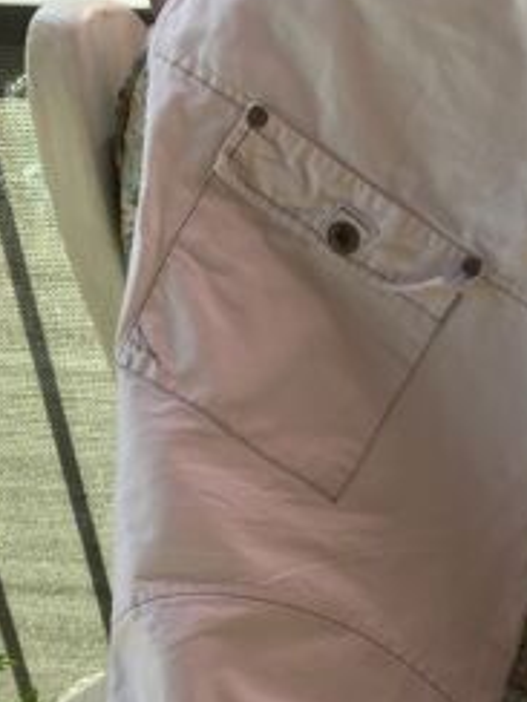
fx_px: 1543
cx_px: 613
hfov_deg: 18.5
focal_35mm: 76
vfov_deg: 24.4
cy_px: 714
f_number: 2.2
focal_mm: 4.15
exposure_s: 1/139
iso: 25
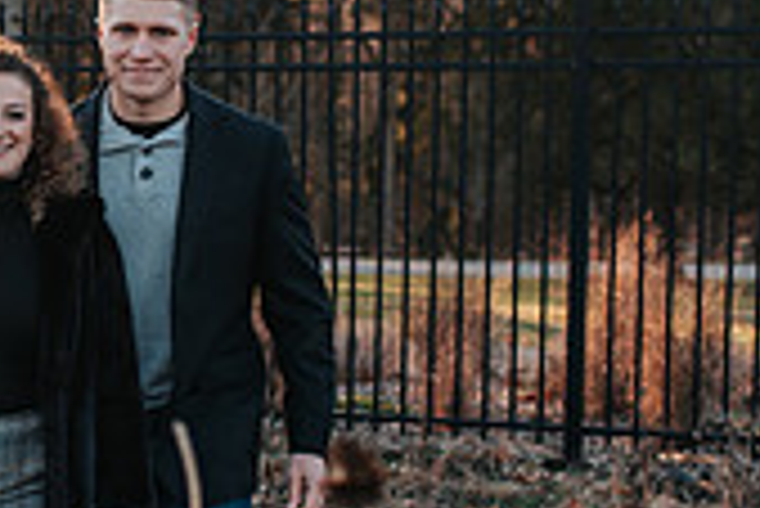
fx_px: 2620
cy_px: 157
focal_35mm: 124
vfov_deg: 11.1
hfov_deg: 16.2
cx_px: 9
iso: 180
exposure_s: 1/500
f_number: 2.8
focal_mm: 35
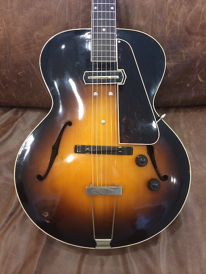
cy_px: 137
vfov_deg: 60.0
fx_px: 238
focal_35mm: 30
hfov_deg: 46.8
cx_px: 103
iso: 320
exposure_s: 1/30
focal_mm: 4.12
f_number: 2.2
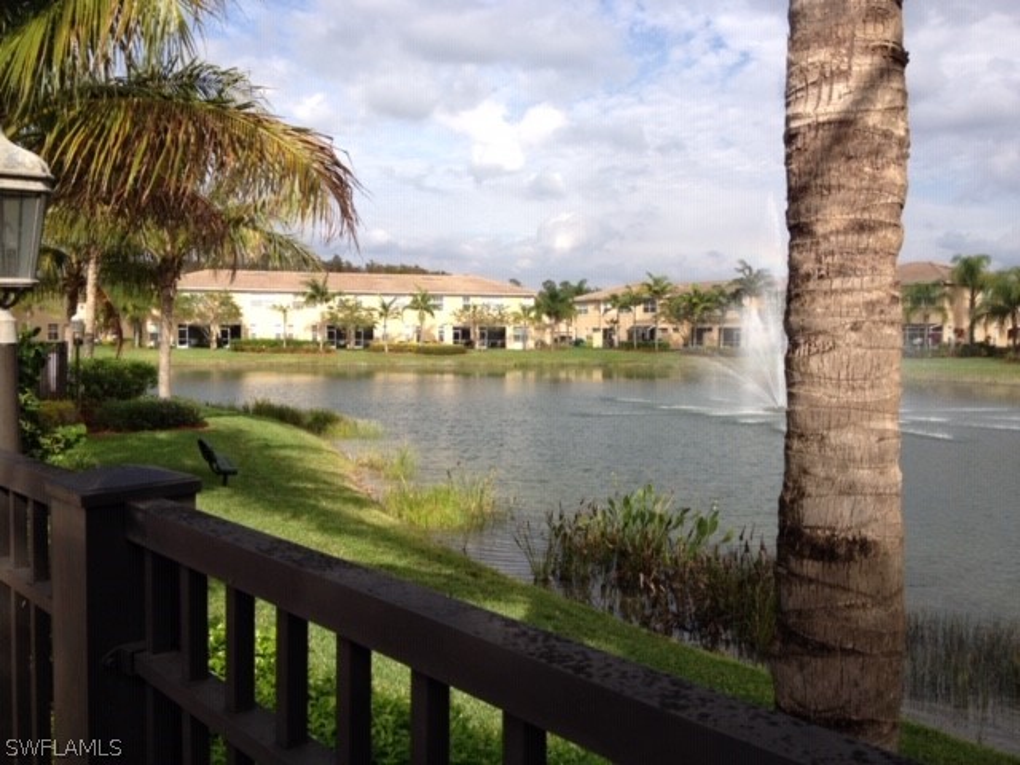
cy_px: 382
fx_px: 1031
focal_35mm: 35
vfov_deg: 40.7
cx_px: 510
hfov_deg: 52.6
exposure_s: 1/1623
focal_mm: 4.28
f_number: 2.4
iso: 64
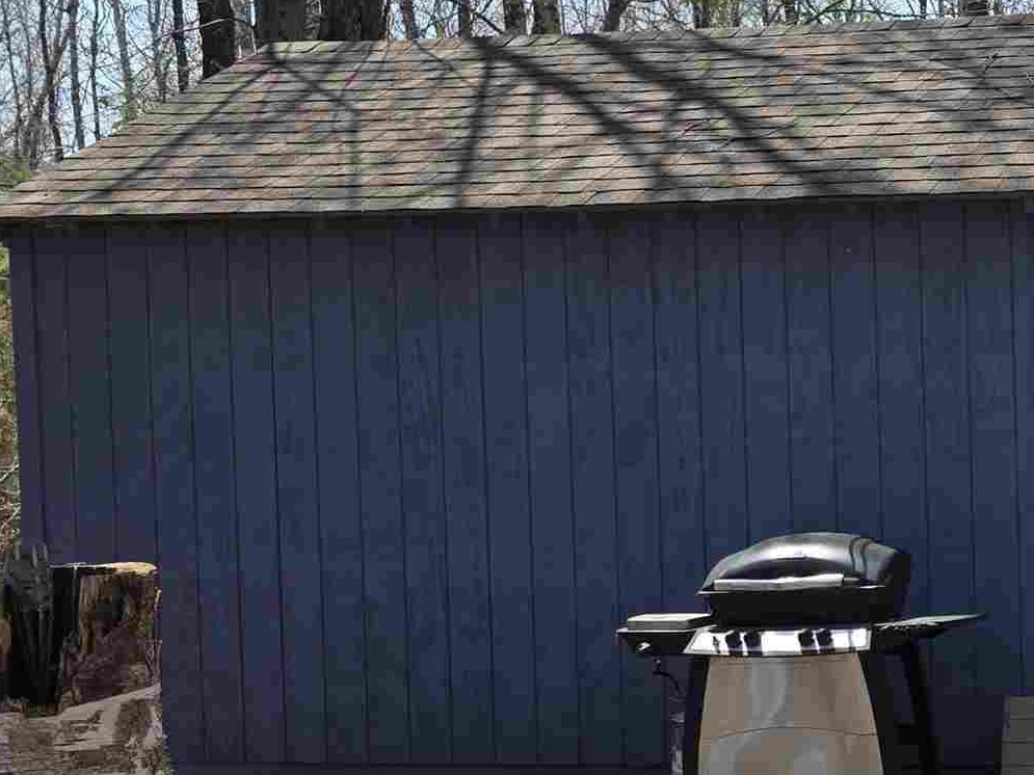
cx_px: 1359
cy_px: 454
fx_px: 2121
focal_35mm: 71
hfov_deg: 23.9
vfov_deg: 20.7
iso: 80
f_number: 1.7
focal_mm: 6.3
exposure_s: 1/2572
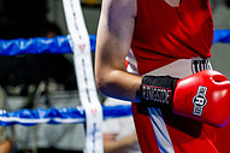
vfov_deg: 5.9
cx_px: 330
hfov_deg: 8.6
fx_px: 1494
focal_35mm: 234
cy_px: 74
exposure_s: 1/1000
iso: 4000
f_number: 2
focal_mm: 77
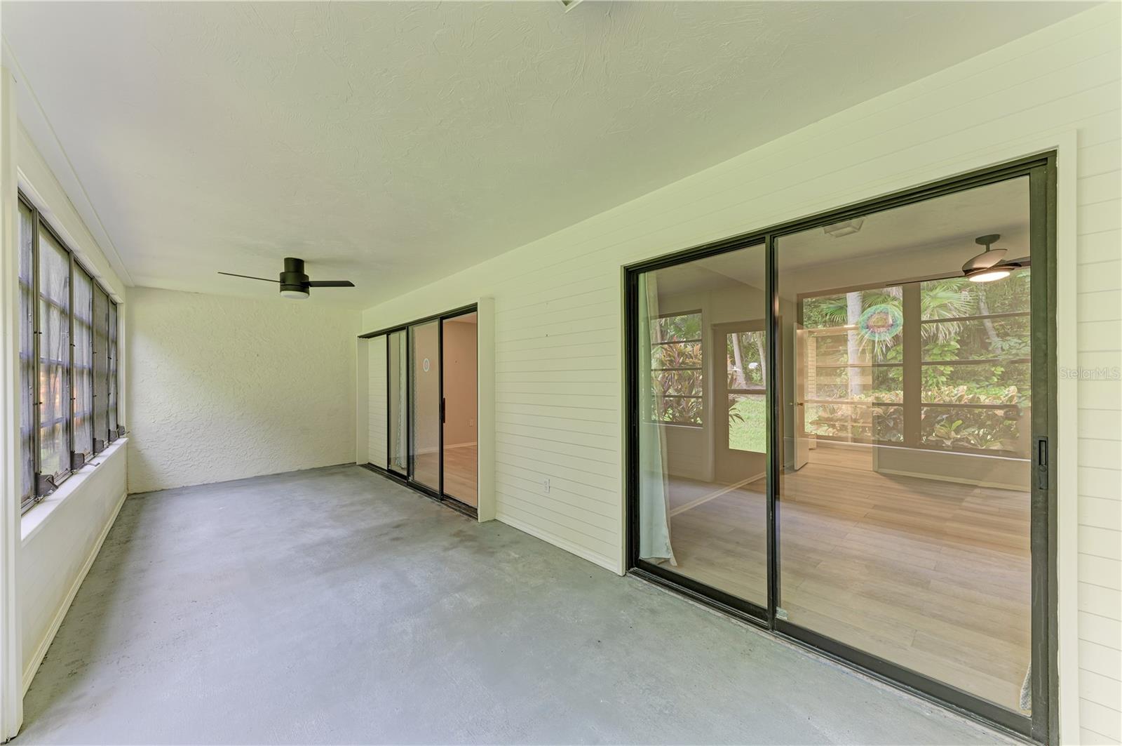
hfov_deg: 108.4
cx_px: 561
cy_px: 373
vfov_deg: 85.3
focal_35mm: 13
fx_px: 405
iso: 200
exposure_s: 1/2.5
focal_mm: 13
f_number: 9
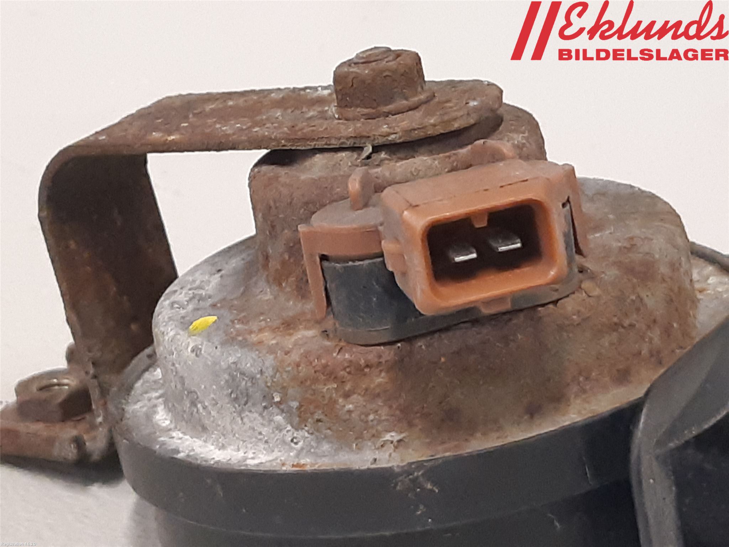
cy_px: 274
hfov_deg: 67.3
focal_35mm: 26
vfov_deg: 53.1
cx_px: 364
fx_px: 548
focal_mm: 3.93
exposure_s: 1/50
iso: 250
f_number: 1.7
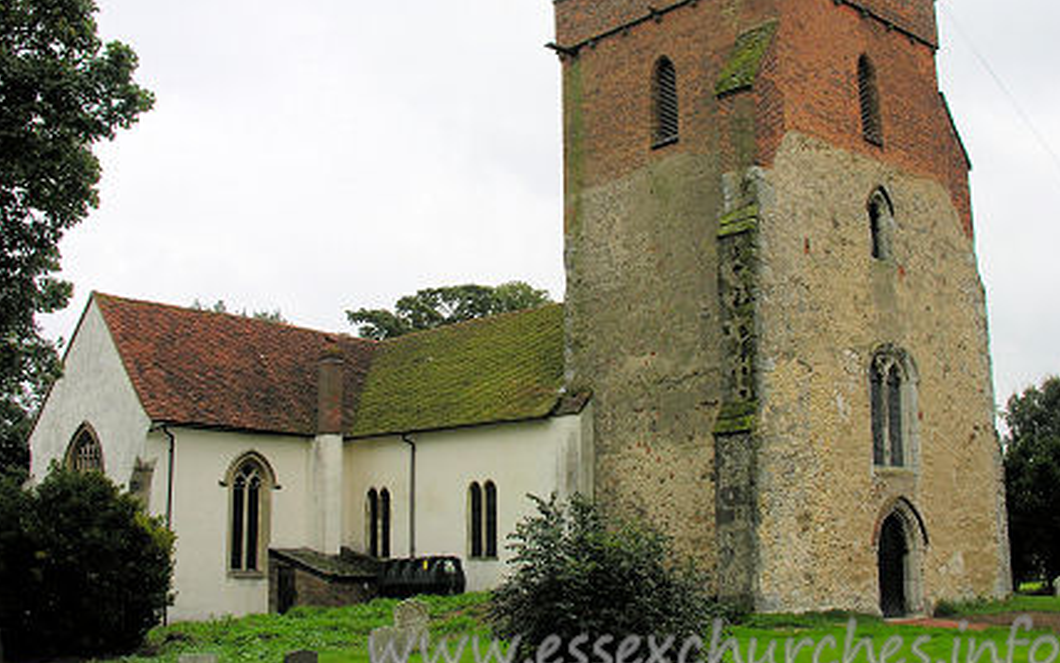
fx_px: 1156
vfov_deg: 32.0
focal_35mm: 40
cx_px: 531
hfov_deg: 49.3
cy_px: 284
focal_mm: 8.9
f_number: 5.6
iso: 50
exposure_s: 1/191
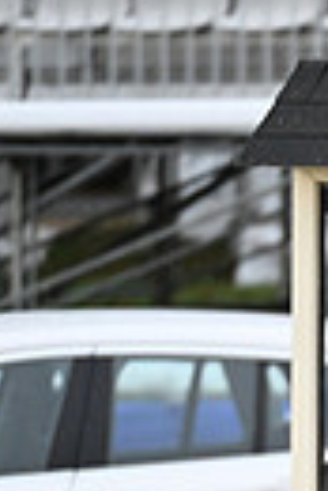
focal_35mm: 1781
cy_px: 618
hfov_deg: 0.8
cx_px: 916
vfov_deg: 1.2
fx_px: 24274
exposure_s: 1/1250
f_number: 4.5
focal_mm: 400
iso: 2500
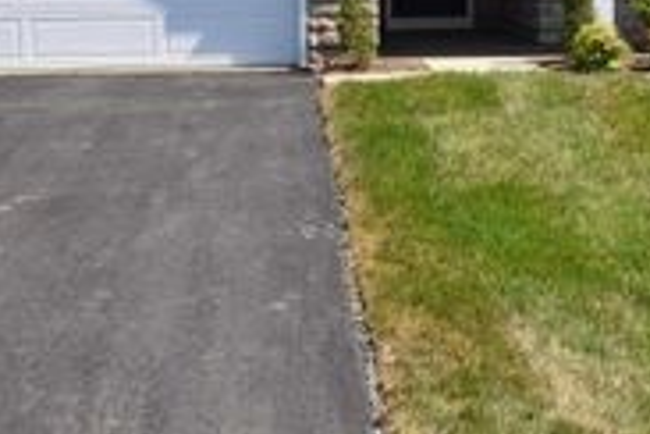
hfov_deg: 24.7
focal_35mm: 82
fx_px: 1480
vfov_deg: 16.2
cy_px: -21
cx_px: 369
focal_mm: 20
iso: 200
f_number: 9
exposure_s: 1/320
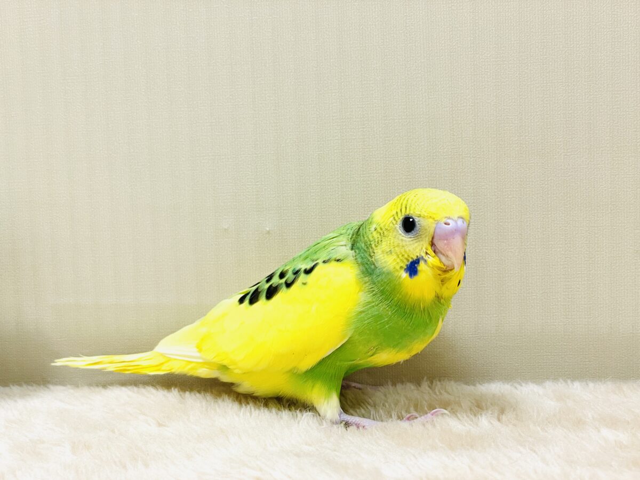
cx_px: 320
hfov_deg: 36.8
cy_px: 240
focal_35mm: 52
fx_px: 961
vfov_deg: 28.0
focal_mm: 6
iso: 80
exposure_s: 1/99
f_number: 2
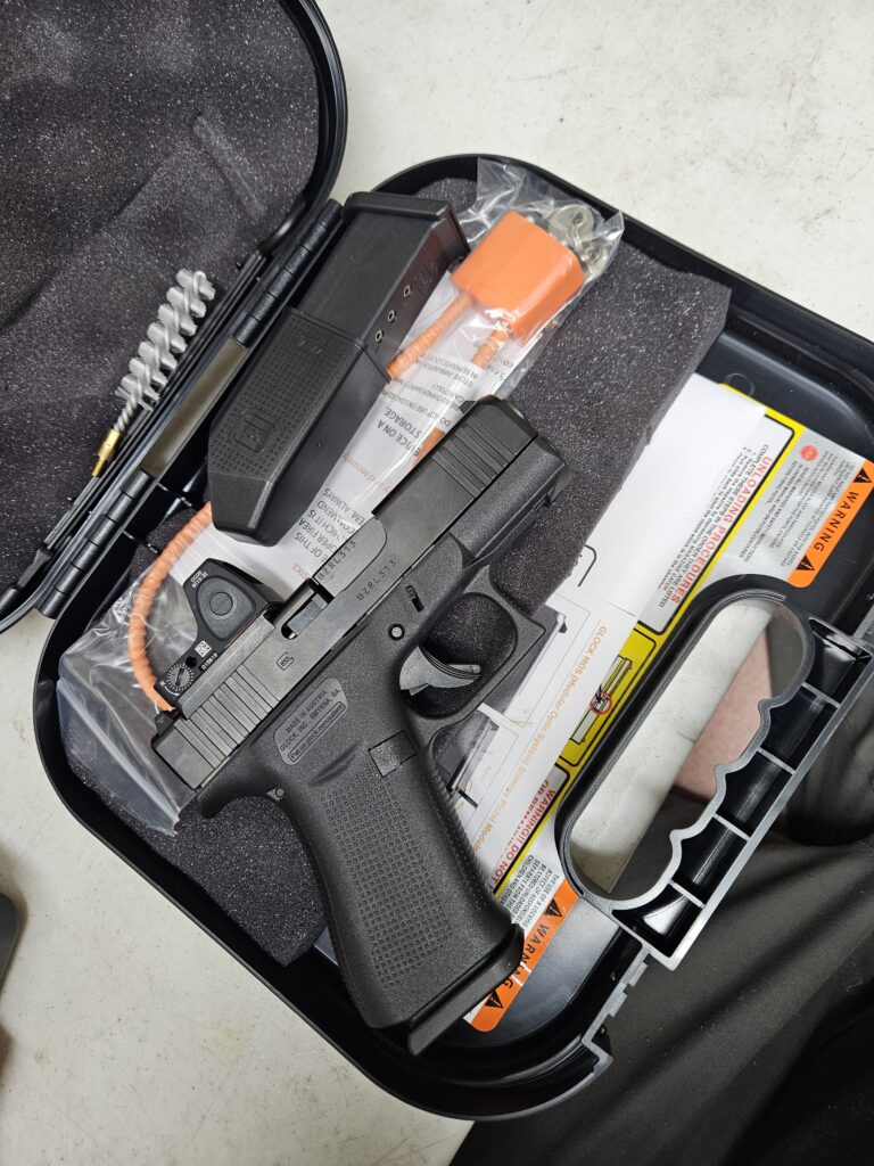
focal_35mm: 23
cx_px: 437
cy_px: 583
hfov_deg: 58.9
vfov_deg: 73.9
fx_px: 774
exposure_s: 1/120
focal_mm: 5.4
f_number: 1.8
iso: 400
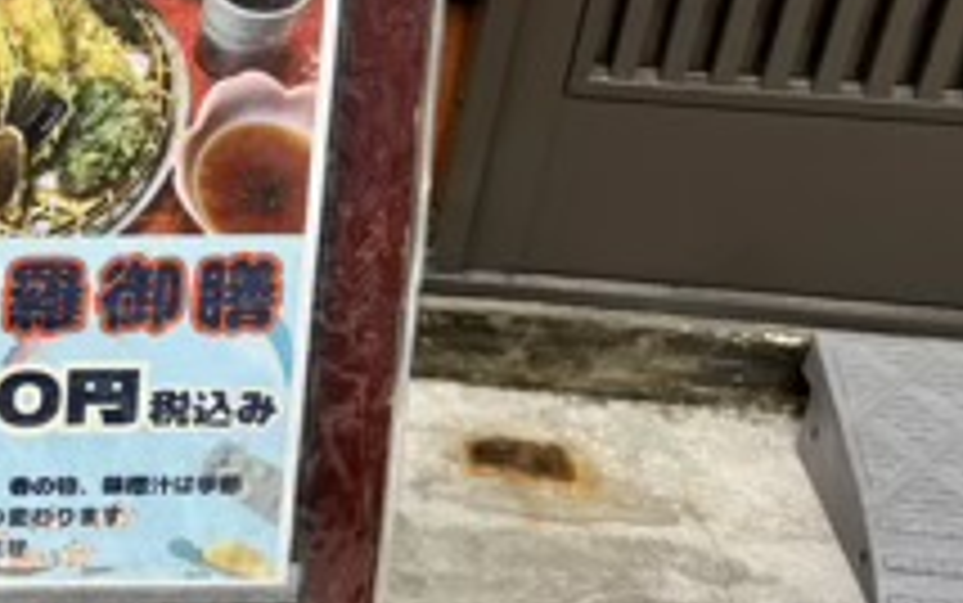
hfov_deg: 20.3
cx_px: -410
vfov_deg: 14.5
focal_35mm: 90
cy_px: 272
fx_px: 2363
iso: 50
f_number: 1.6
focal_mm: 5.96
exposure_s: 1/505
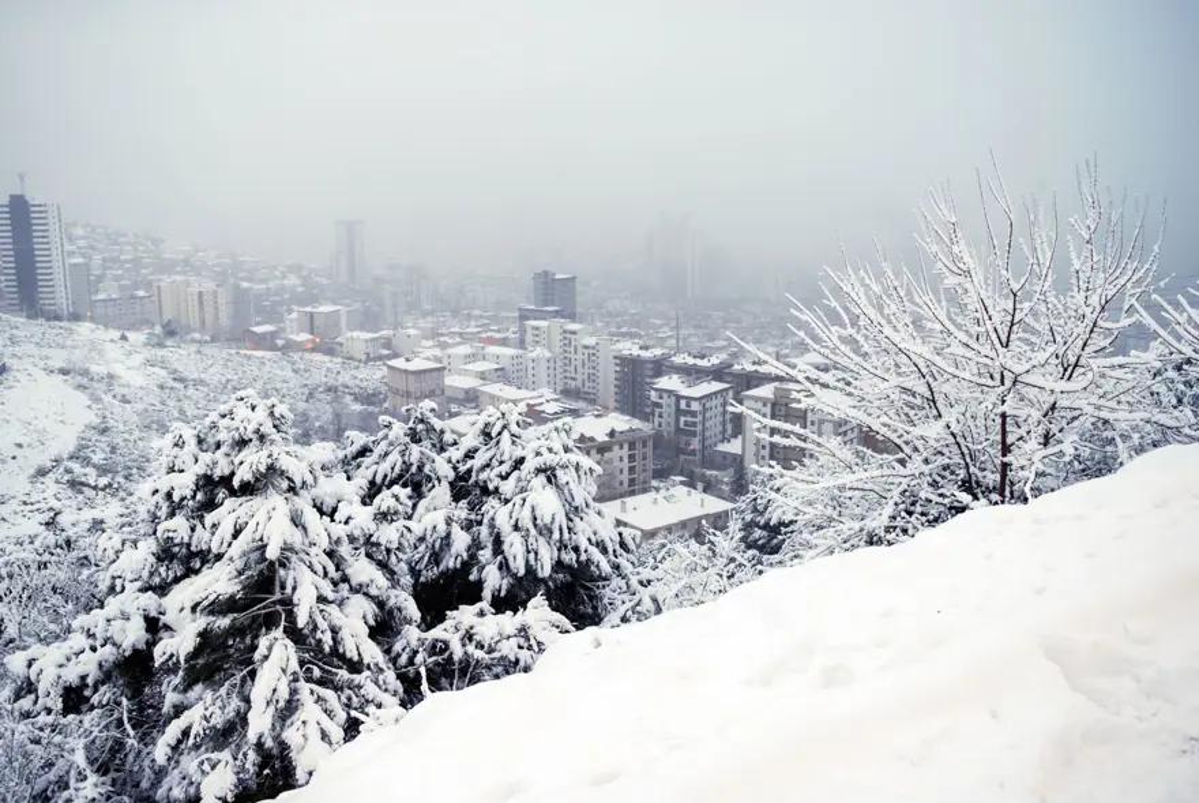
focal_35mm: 32
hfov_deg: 59.4
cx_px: 600
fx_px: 1050
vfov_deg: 41.8
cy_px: 402
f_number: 5
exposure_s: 1/8
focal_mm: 21
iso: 100
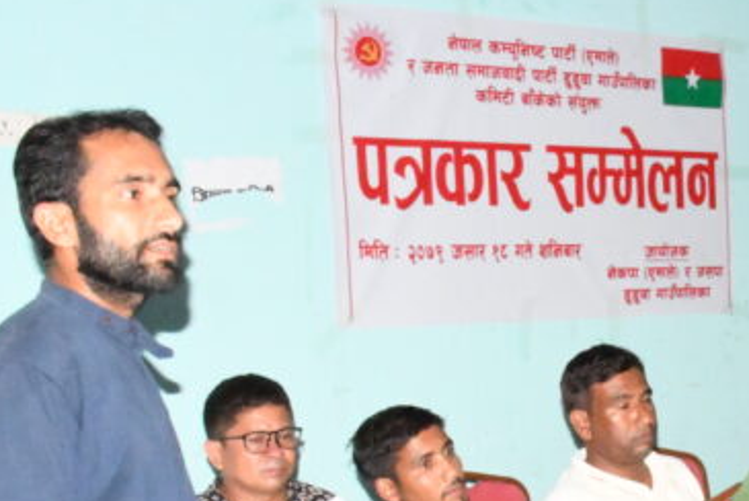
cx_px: 735
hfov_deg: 23.8
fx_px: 1707
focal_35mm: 82
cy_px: 480
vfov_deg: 16.4
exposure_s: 1/250
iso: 25600
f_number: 25
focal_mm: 26
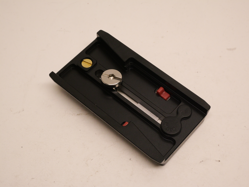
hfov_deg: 32.2
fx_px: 432
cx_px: 124
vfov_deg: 24.4
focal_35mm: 60
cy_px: 94
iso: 1600
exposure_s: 1/125
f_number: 8
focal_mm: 30
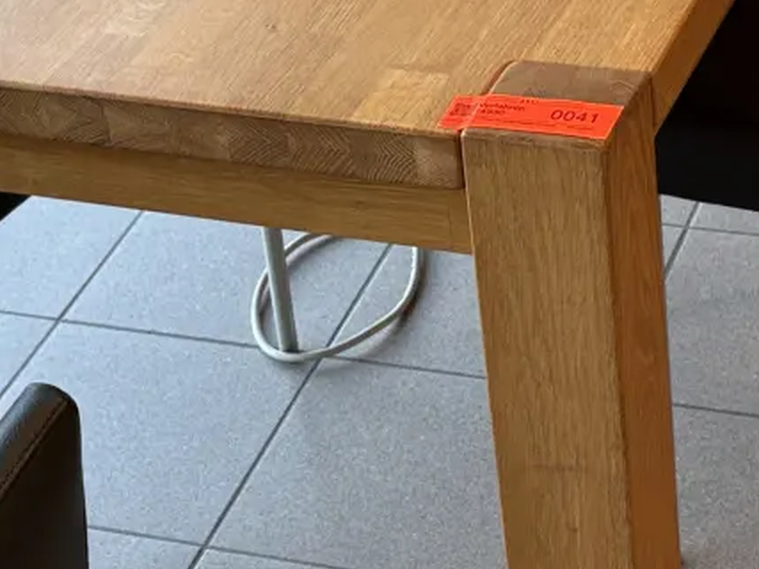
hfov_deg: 16.8
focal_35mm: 117
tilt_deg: -29.8
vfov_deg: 12.6
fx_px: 2565
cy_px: 228
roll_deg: +5.3
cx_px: 325
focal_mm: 5.96
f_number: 1.6
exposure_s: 1/100
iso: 40
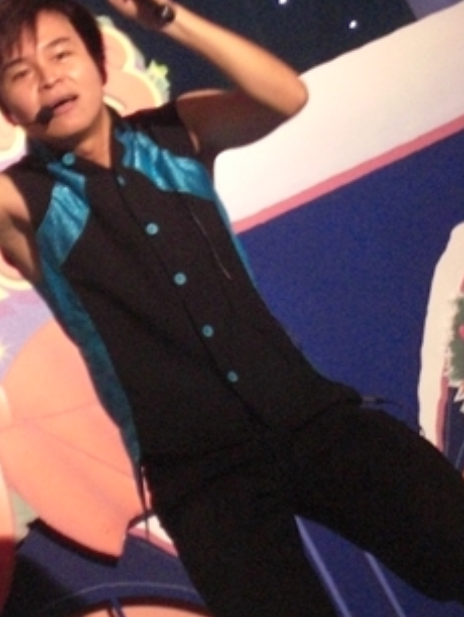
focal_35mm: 298
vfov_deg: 6.6
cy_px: 274
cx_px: 270
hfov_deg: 5.0
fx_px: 5319
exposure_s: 1/25
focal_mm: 23.7
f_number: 5.1
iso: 800
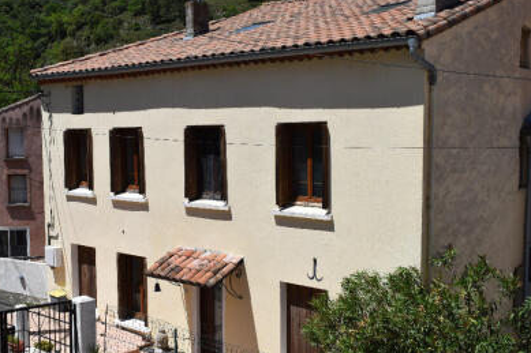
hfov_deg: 44.4
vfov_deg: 30.5
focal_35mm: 44
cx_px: 224
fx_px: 649
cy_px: 178
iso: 200
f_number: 11
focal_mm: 24
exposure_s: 1/500
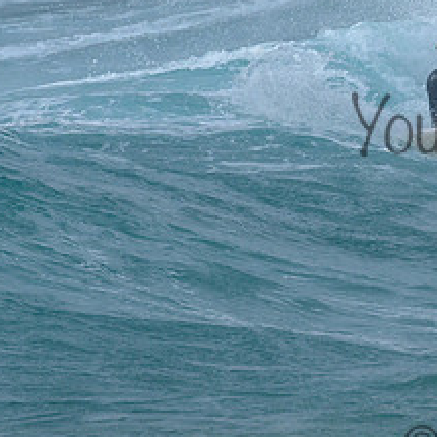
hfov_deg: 1.4
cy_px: 134
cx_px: 498
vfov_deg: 1.4
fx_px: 18010
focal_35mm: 1261
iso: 500
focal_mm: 400
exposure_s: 1/2000
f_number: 9
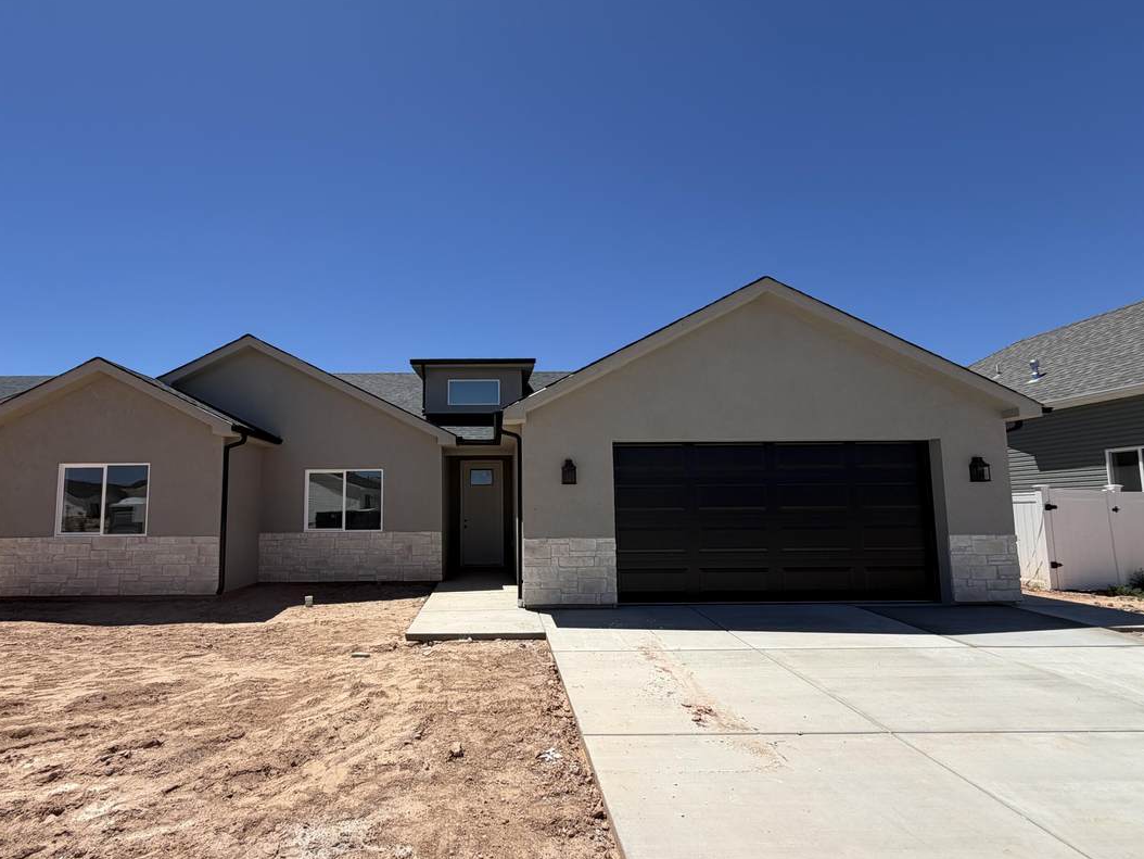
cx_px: 499
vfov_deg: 74.6
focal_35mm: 17
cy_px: 462
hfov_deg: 90.5
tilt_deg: +4.4
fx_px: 562
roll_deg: +1.1
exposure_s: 1/1125
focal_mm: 2.22
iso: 25
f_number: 2.2
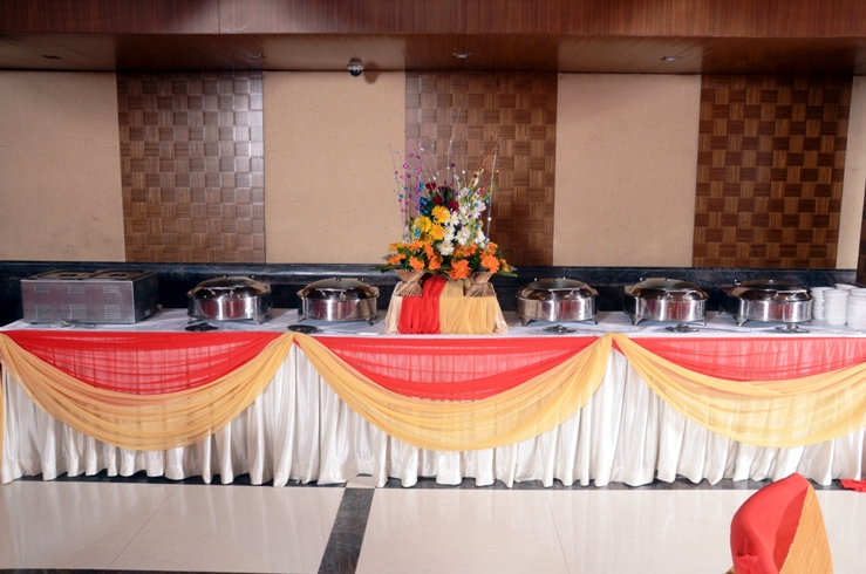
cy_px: 287
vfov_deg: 41.6
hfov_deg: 59.6
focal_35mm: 32
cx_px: 433
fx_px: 756
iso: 800
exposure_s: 1/100
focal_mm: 21
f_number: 8
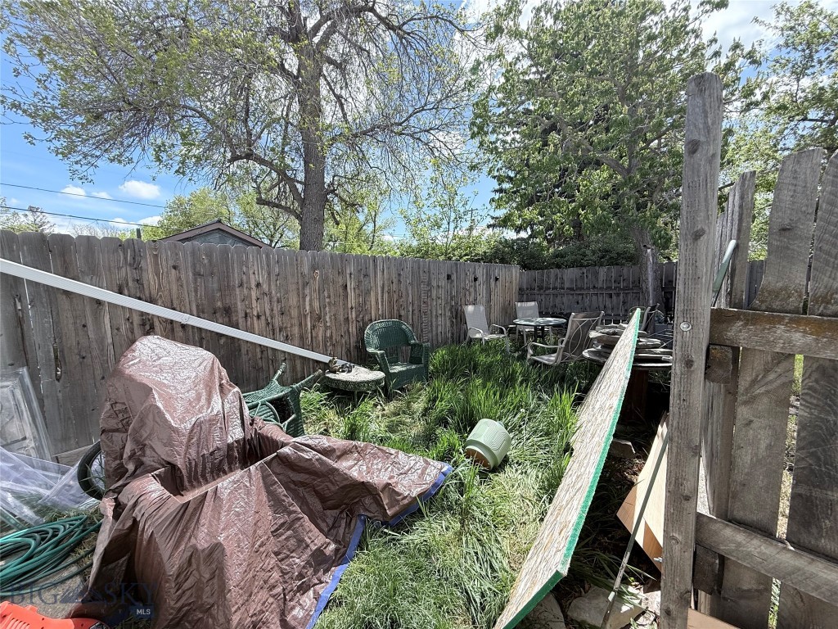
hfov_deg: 102.1
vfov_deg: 85.7
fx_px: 339
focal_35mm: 14
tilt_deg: -6.8
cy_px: 314
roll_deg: +0.5
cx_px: 419
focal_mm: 2.22
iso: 64
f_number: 2.2
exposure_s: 1/888
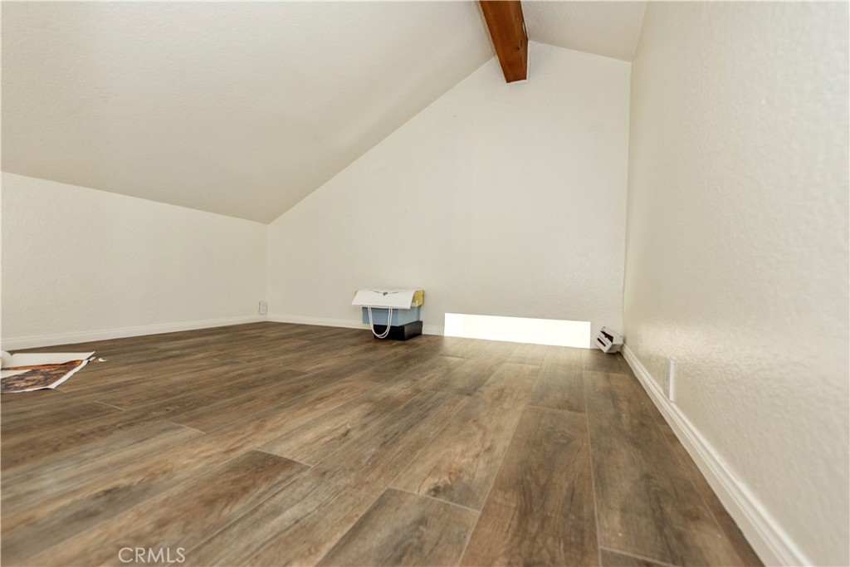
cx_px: 425
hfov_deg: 104.2
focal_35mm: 14
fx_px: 331
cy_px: 284
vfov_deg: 81.2
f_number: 5
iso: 800
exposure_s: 1/100
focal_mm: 14
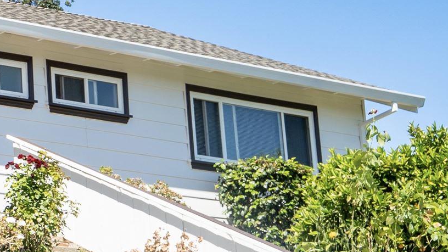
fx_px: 1687
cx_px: -278
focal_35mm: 142
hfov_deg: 13.9
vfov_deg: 8.5
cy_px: -11
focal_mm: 36
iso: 80
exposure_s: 1/160
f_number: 9
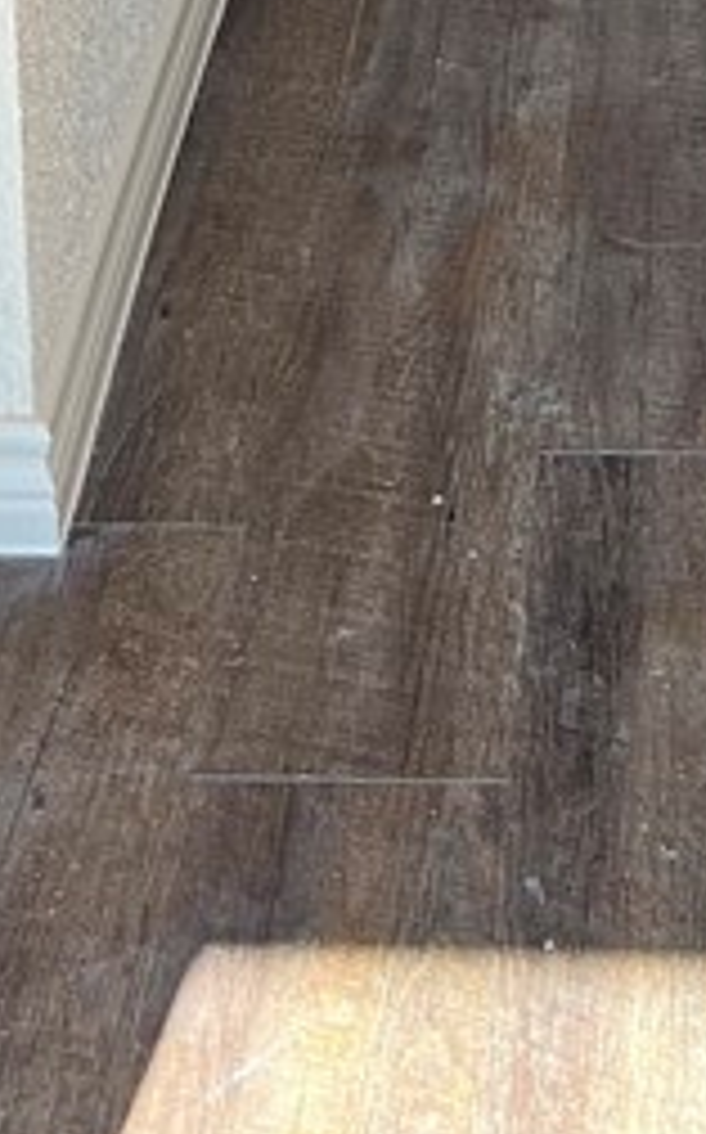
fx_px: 3456
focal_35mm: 112
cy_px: -1044
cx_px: 486
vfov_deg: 15.4
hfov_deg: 11.6
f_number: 1.5
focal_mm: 5.7
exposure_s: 1/212
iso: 40
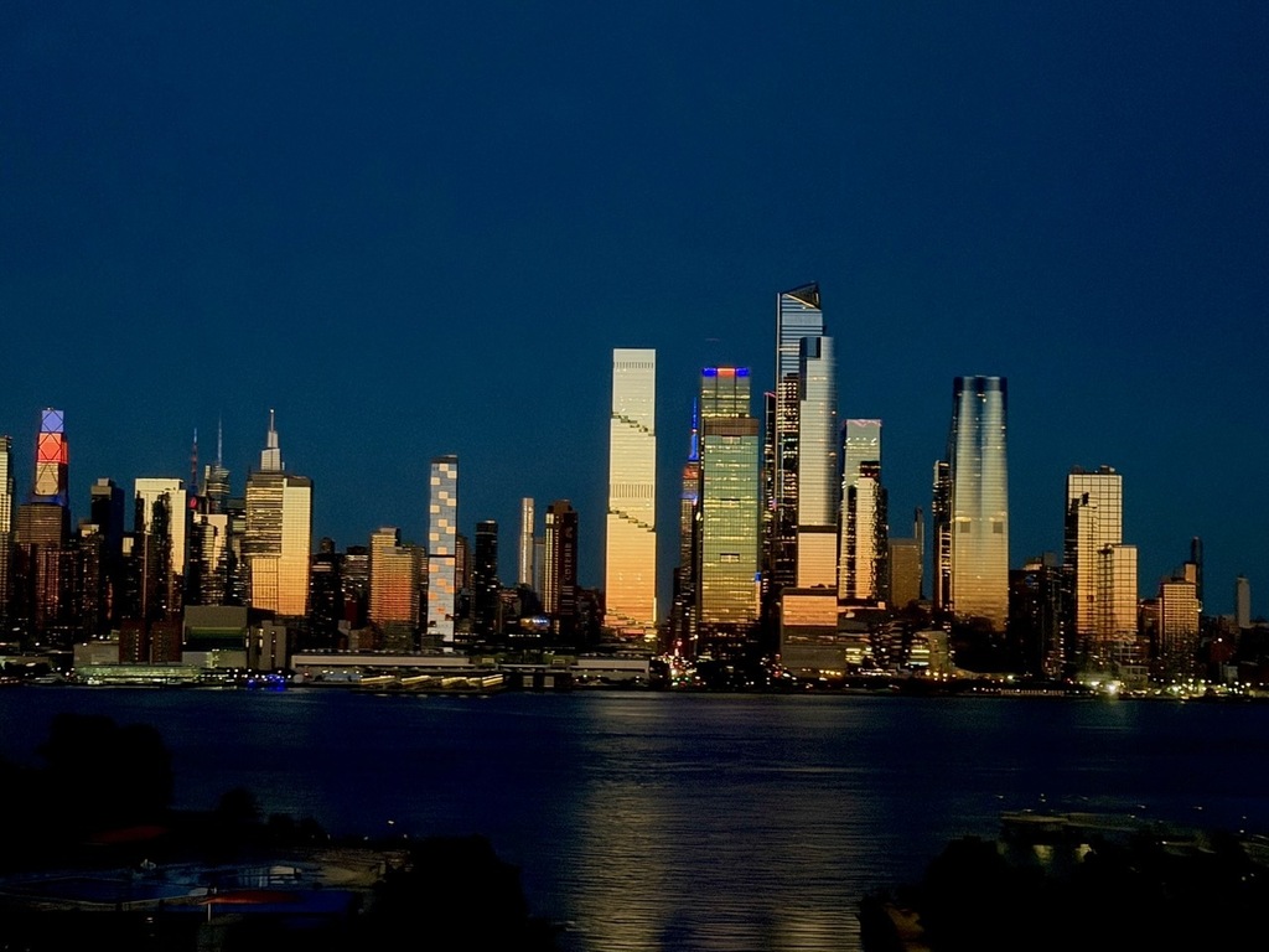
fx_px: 1760
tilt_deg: +0.9
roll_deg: -0.9
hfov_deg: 39.7
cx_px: 634
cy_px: 476
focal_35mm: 48
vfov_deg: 30.3
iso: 640
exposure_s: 1/30
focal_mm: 6.76
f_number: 1.78
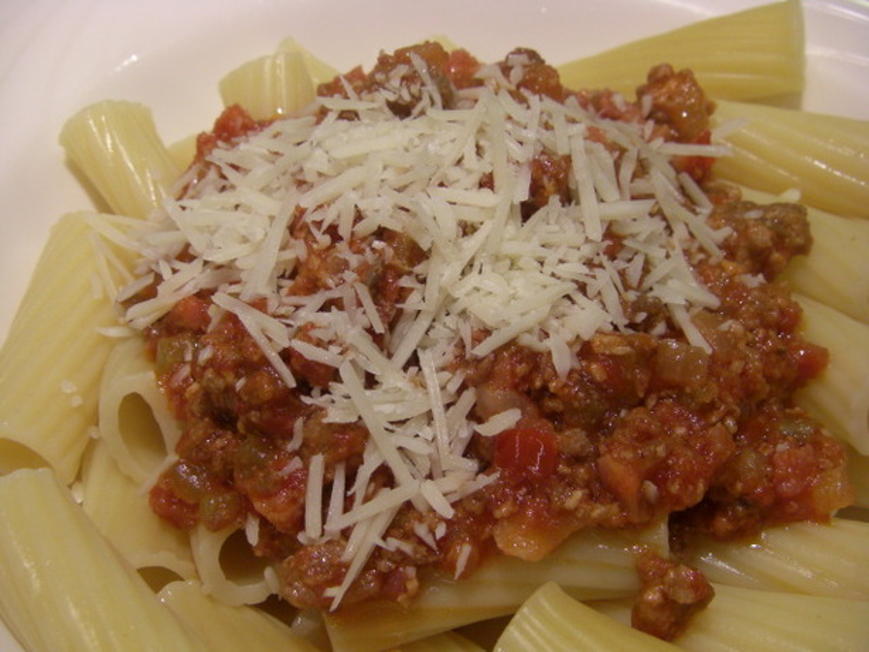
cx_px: 434
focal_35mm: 53
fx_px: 1331
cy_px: 326
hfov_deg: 36.2
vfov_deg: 27.5
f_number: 3.7
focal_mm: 8.9
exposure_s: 1/50
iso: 200
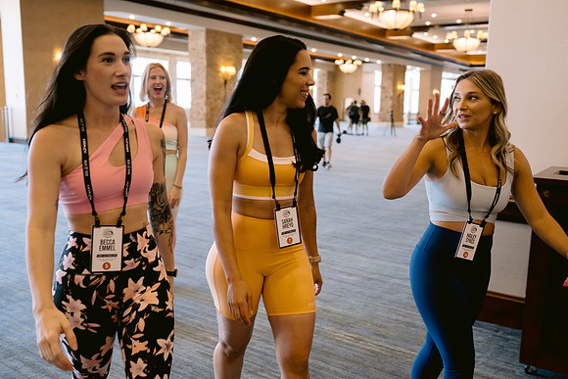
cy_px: 190
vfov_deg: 37.9
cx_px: 284
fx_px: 552
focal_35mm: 35
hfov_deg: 54.4
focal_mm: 35
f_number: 2.8
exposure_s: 1/160
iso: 1600
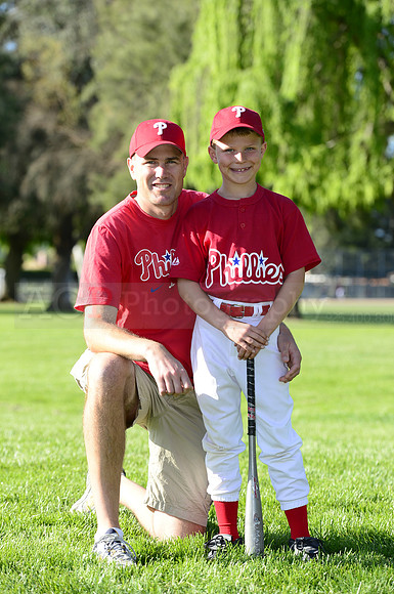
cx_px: 197
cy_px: 297
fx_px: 1910
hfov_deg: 11.8
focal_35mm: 116
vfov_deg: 17.7
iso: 200
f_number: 5
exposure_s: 1/500
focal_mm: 116
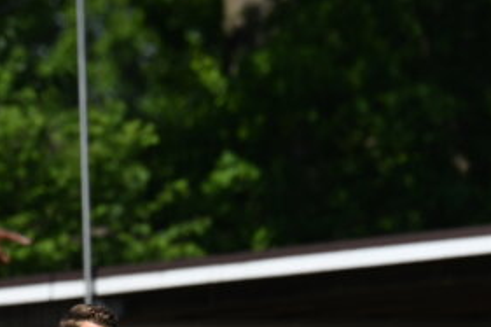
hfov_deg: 1.6
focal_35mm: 1283
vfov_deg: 1.1
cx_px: -7
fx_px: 17488
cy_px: 438
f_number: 5
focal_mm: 300
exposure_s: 1/1000
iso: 100
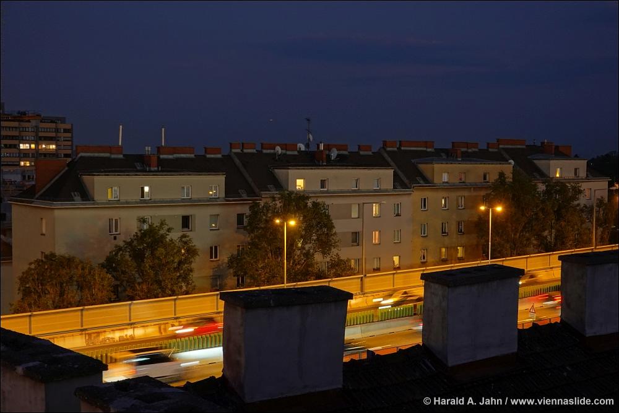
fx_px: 911
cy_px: 206
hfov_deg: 37.5
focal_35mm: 53
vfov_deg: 25.5
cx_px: 310
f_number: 4
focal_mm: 19.43
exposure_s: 1/3
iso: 800
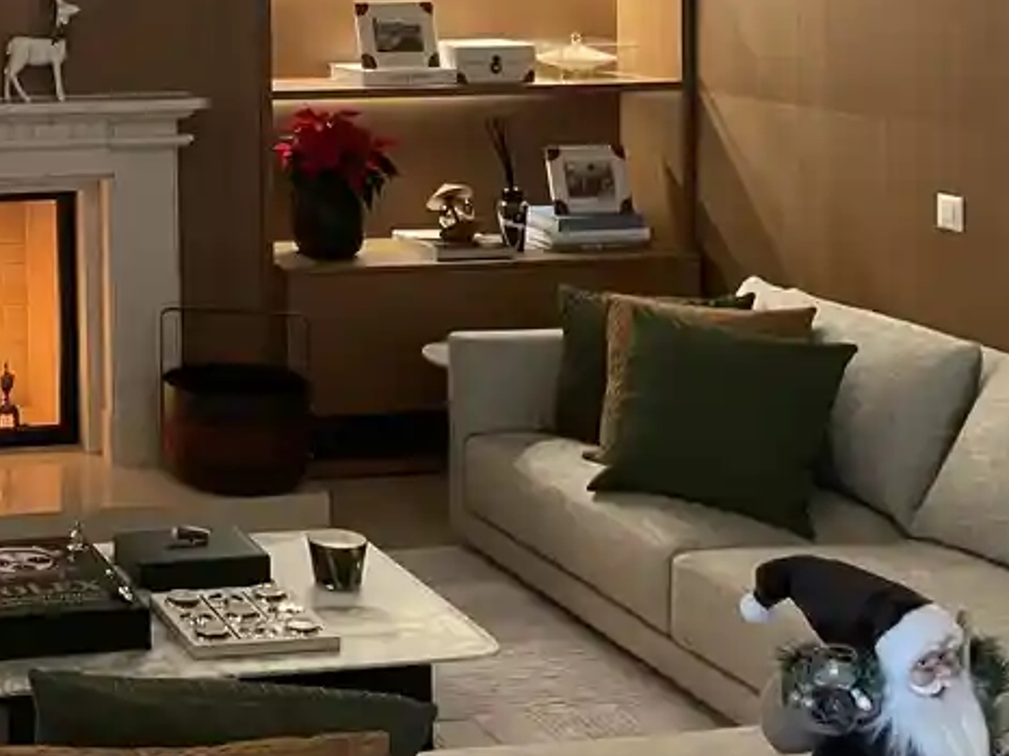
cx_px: -123
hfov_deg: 26.5
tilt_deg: -1.1
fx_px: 1952
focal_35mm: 67
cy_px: -6
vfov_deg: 21.1
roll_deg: +0.5
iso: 400
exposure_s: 1/60
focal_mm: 4.2
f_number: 1.6
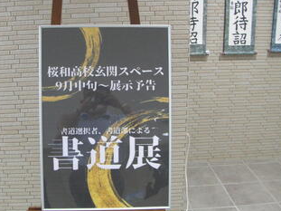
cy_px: 112
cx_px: 113
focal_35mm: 45
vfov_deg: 32.2
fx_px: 365
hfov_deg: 41.9
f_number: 2.8
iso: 105
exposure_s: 1/5.9
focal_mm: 5.8
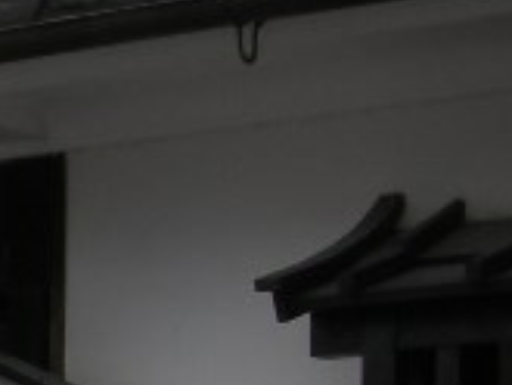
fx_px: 3212
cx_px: -726
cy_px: 854
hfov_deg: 8.3
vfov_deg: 6.6
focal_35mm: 217
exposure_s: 1/141
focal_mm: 5.7
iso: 50
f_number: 2.8
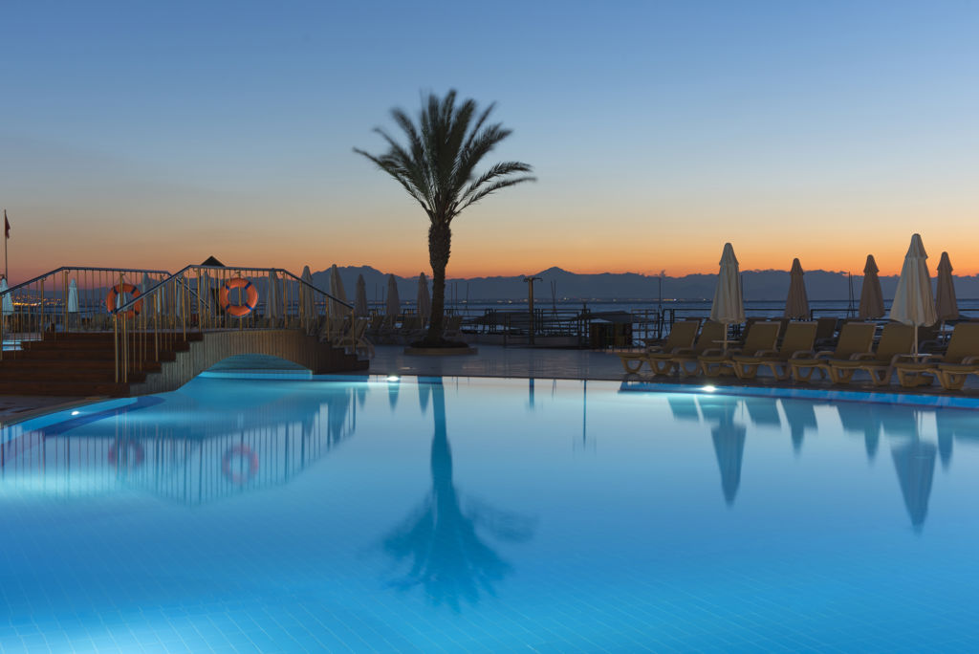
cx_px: 490
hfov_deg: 38.2
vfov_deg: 26.0
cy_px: 327
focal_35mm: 52
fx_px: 1415
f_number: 9
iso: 50
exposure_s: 4
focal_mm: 52
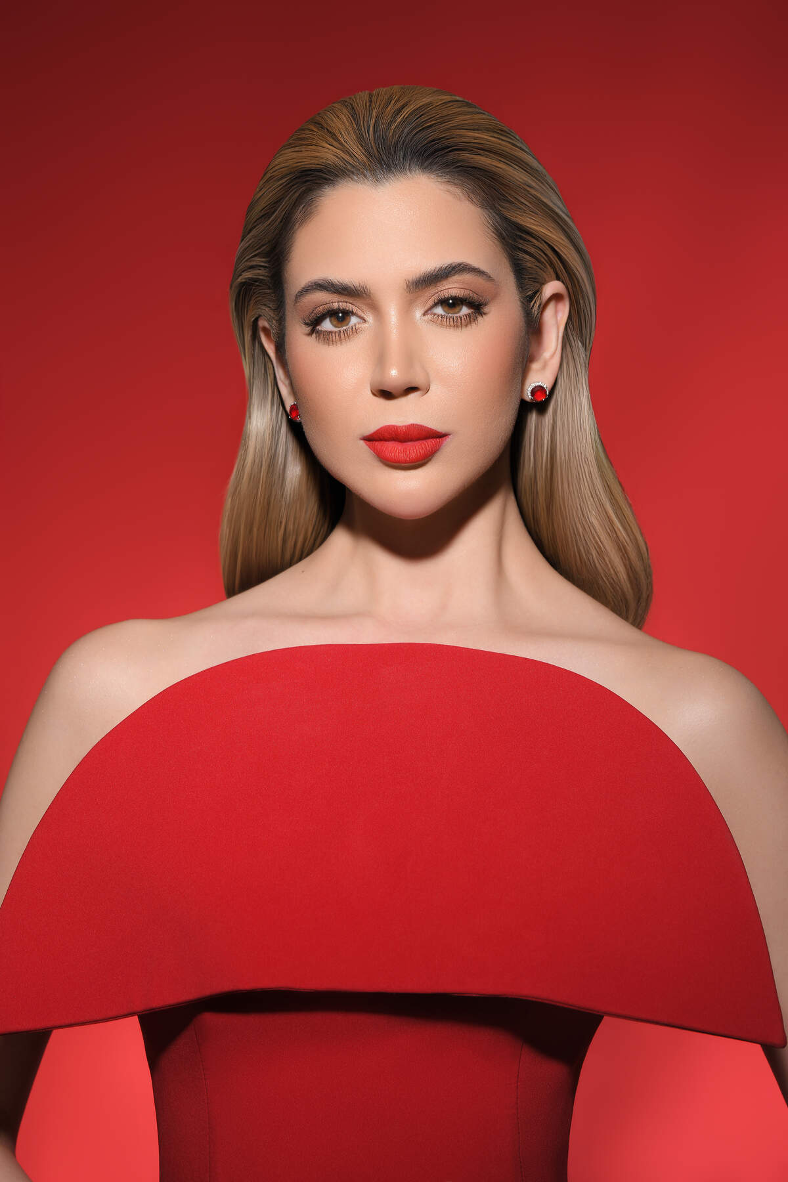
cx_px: 394
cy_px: 591
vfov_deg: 15.2
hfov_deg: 10.2
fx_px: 4432
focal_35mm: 135
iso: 100
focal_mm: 135
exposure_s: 1/125
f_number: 8
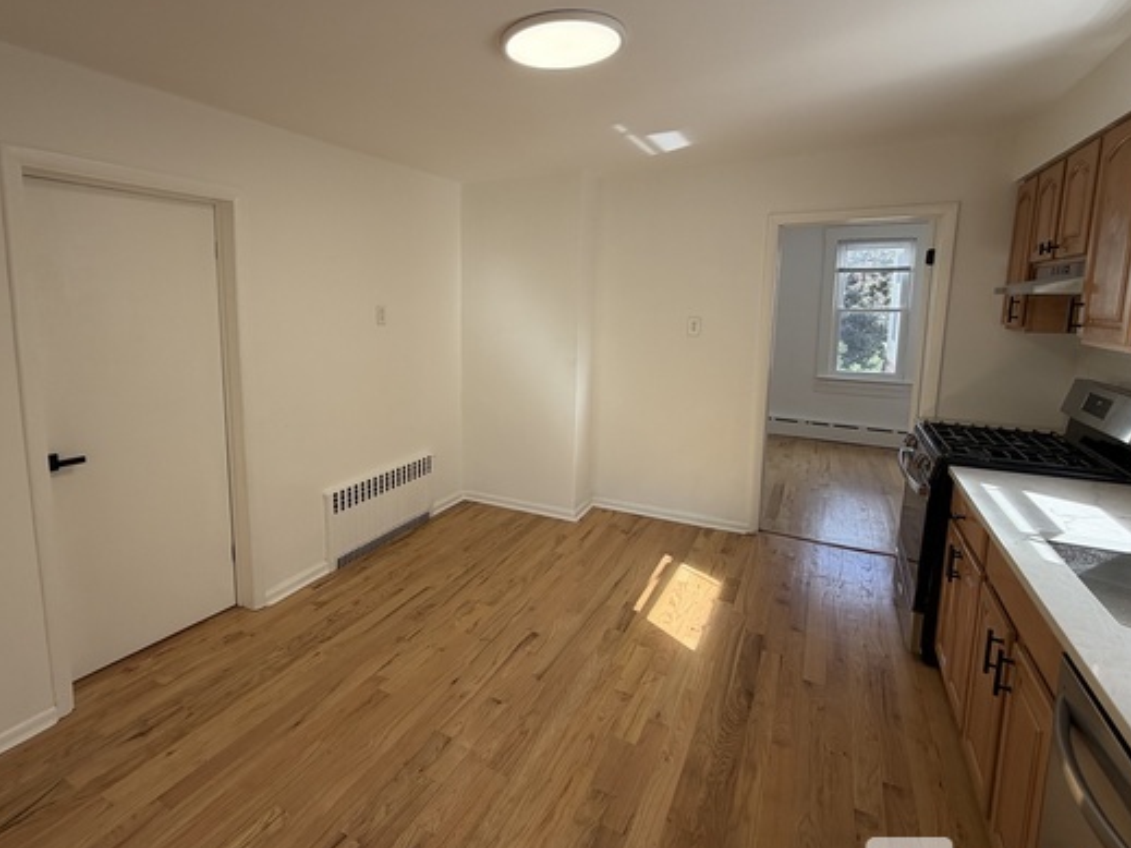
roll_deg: +0.3
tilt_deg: -7.8
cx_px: 491
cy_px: 379
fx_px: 588
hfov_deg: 87.3
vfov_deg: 71.4
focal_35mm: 18
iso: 64
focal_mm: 2.22
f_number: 2.2
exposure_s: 1/121
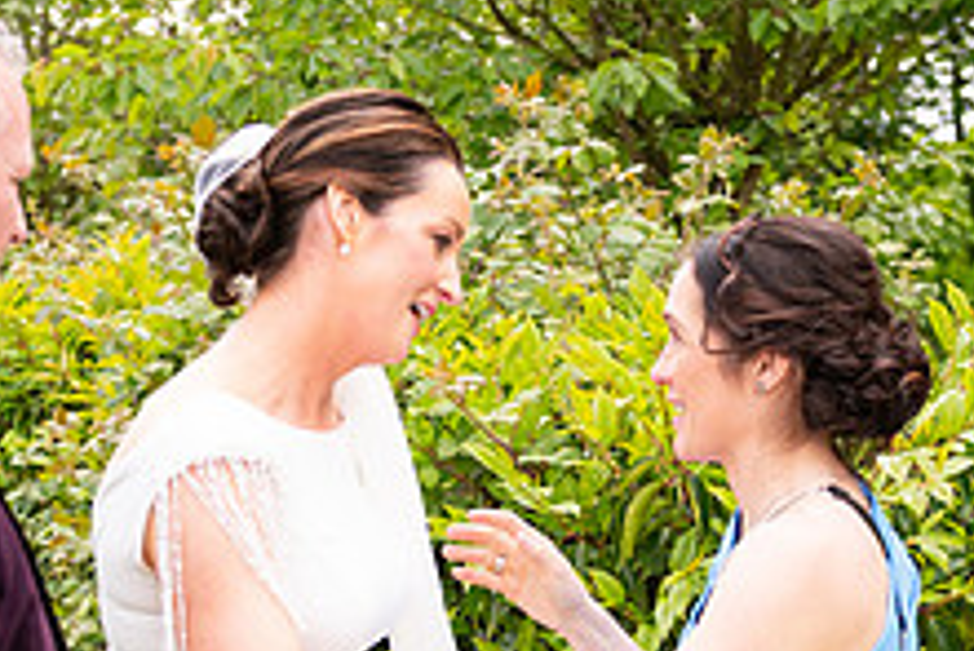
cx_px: 438
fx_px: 2572
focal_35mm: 95
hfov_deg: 21.4
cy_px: 671
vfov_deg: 14.2
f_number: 3.5
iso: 250
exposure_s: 1/1250
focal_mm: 36
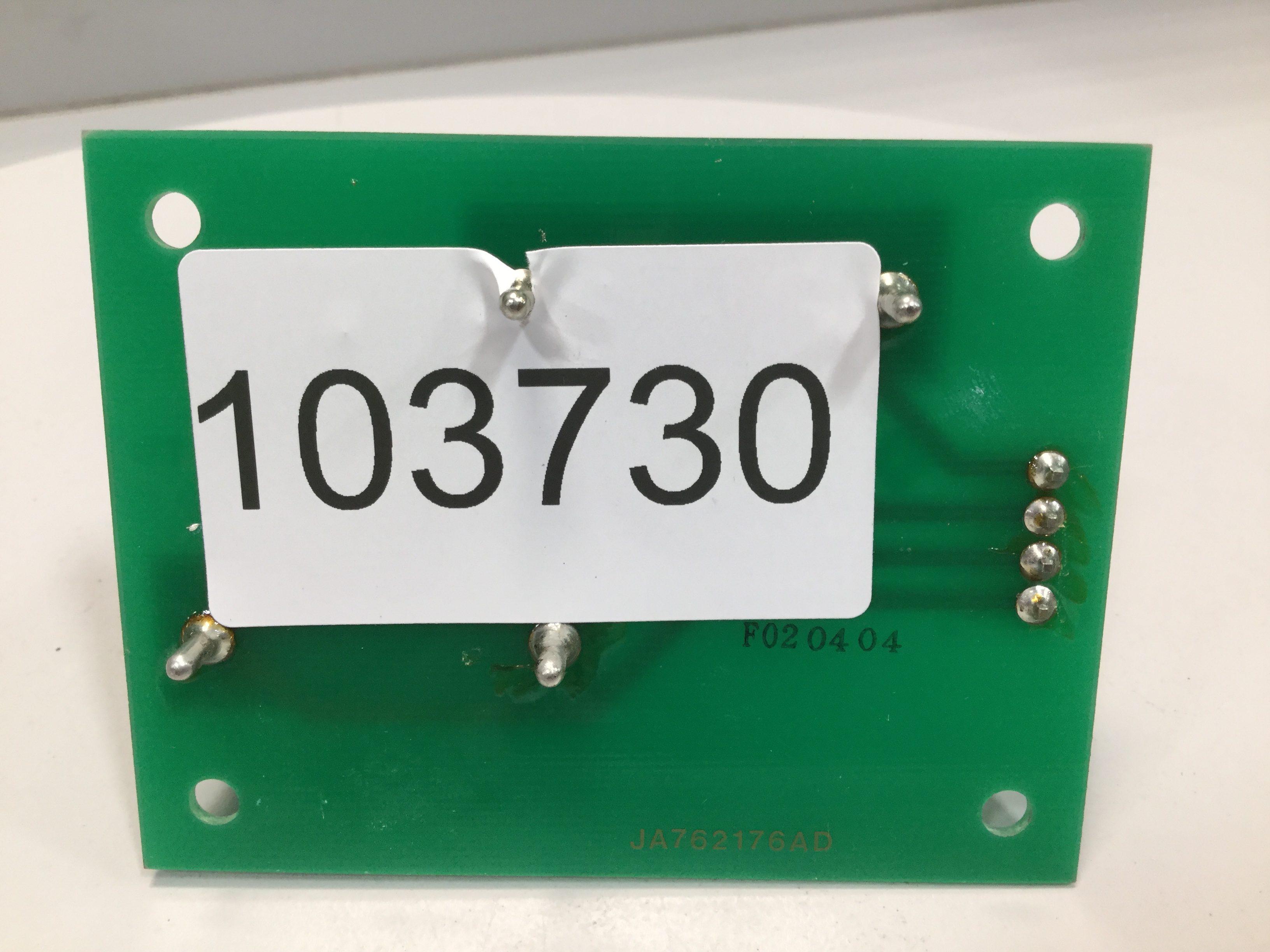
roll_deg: -0.7
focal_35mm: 31
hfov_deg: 58.4
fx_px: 1137
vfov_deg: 45.4
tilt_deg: -35.6
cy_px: 476
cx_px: 635
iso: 50
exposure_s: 1/30
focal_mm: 3.3
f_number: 2.4
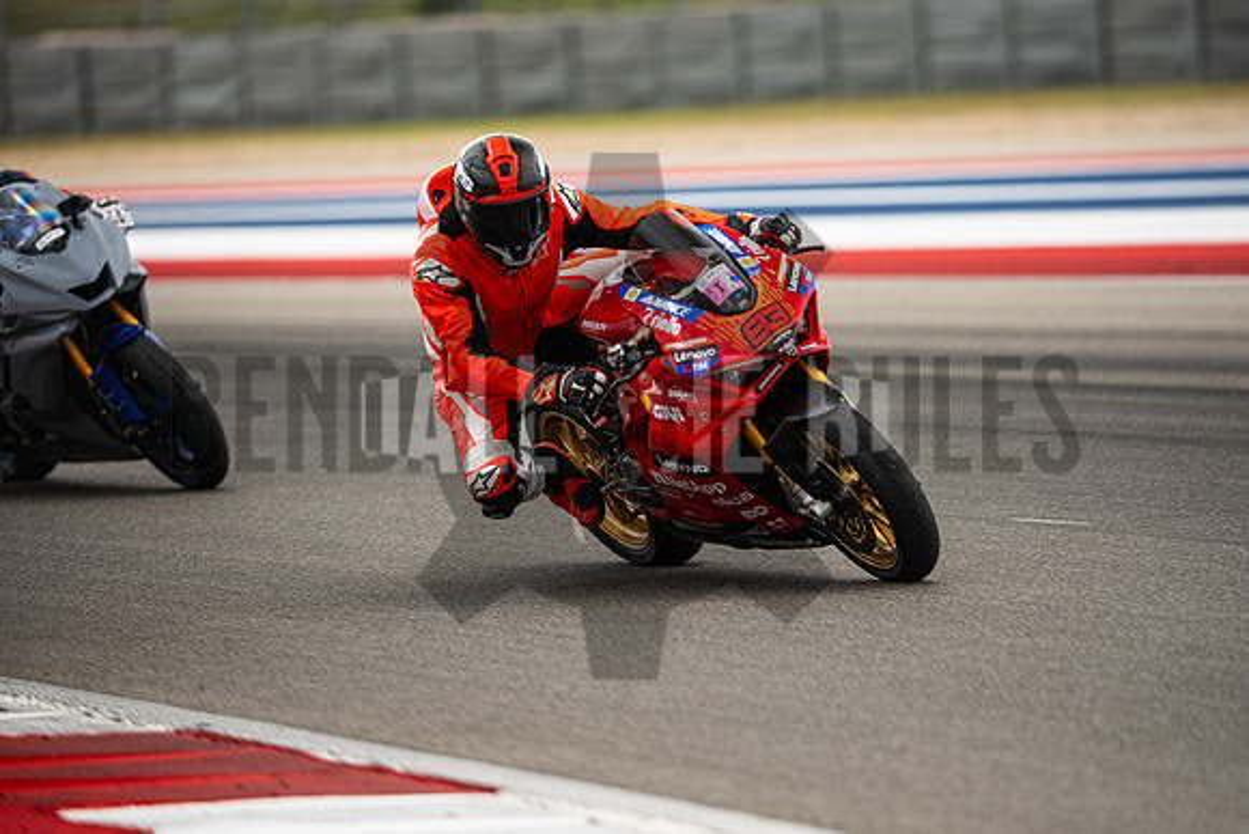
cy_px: 417
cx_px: 624
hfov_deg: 6.9
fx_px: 10410
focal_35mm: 300
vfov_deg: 4.6
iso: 500
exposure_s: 1/5000
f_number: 2
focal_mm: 200
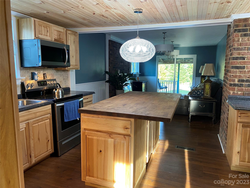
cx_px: 125
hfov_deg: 67.3
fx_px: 188
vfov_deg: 53.1
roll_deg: -1.2
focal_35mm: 26
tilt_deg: -6.0
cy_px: 94
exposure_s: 1/60
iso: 200
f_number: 1.8
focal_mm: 4.25
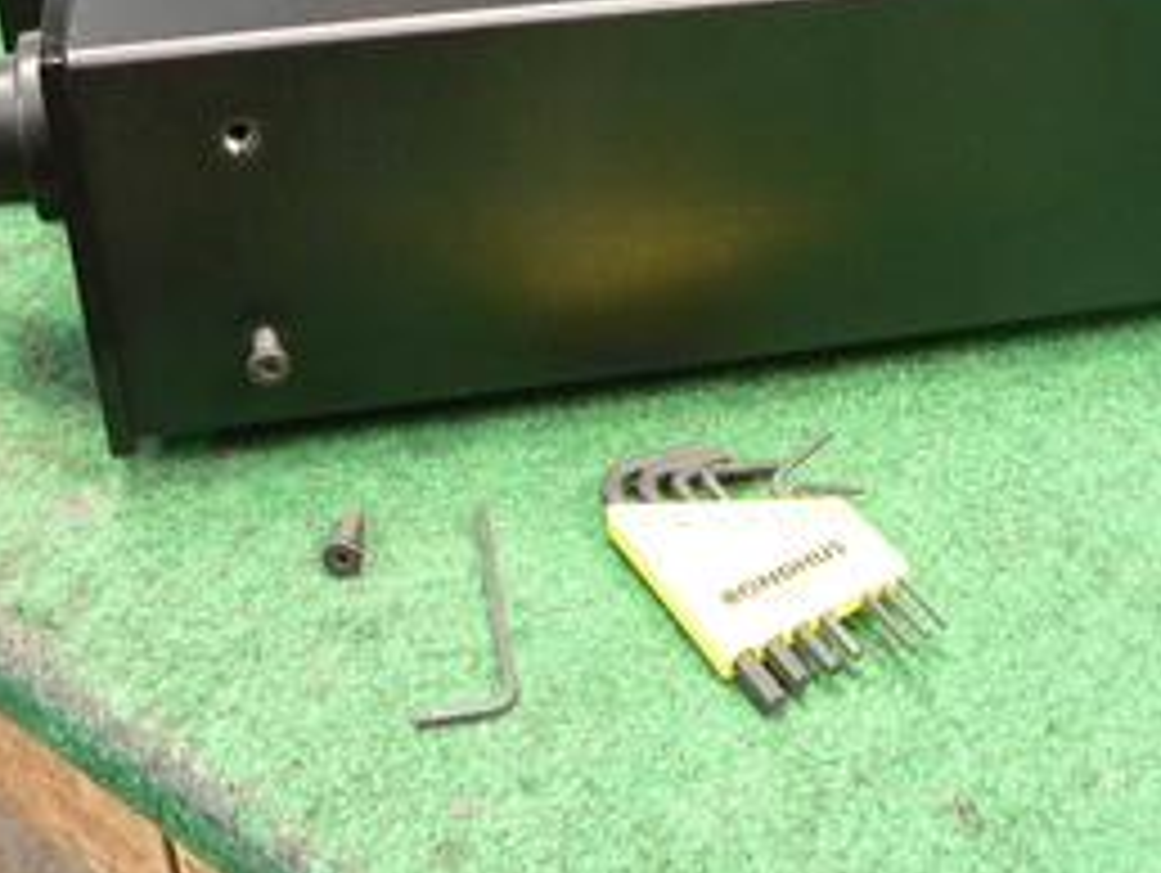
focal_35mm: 53
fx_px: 1779
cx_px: 729
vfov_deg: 27.3
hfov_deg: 35.9
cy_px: 236
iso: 200
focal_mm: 6
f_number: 2.8
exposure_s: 1/5
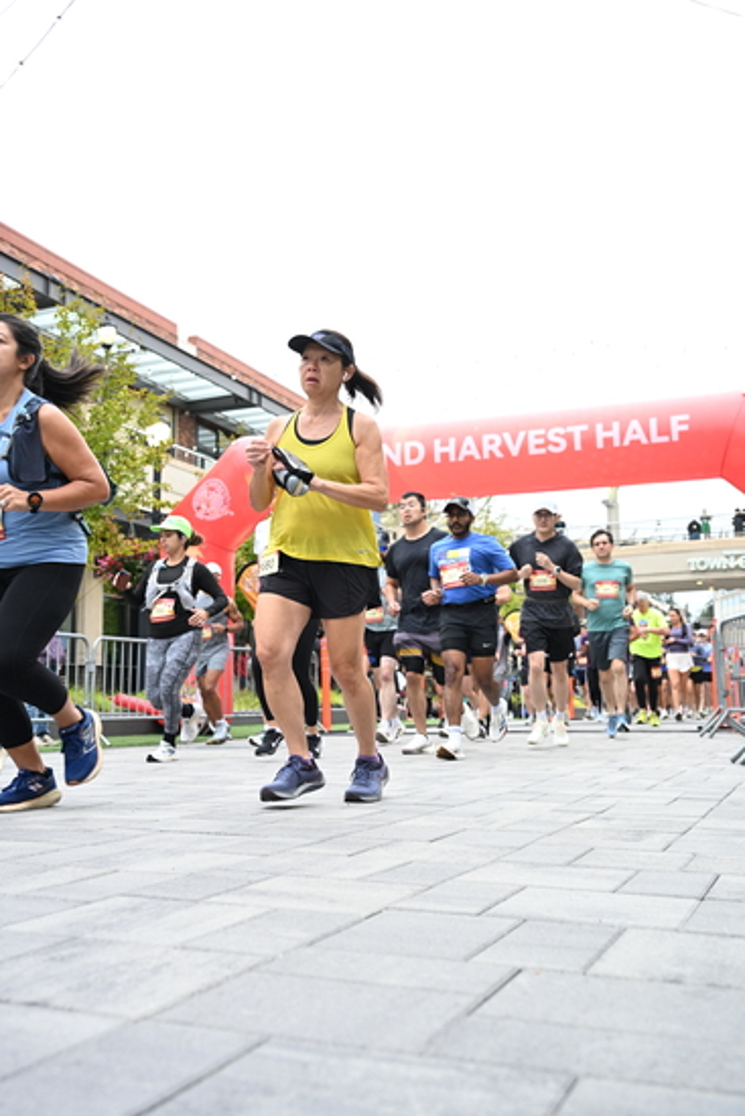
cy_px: 558
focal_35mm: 34
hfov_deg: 38.4
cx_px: 372
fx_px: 1070
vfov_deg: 55.1
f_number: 4
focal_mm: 34.5
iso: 2000
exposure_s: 1/640
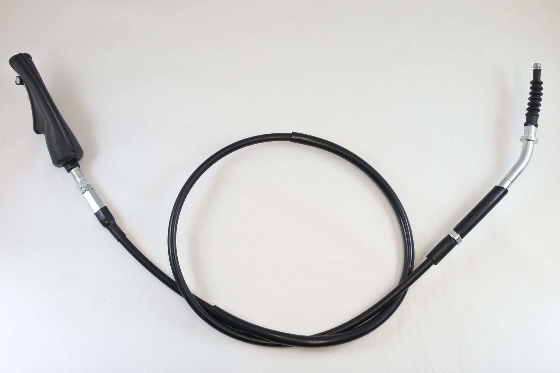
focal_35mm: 34
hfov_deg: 55.8
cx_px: 280
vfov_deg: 38.9
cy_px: 186
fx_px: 529
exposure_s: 1/160
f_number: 4
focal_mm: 12.8
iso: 400
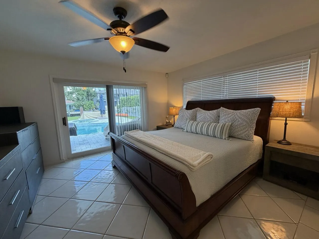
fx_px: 129
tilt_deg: -7.7
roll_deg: +1.0
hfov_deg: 102.1
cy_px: 120
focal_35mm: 14
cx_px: 160
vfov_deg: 85.7
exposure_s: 1/120
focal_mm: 2.22
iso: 200
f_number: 2.2
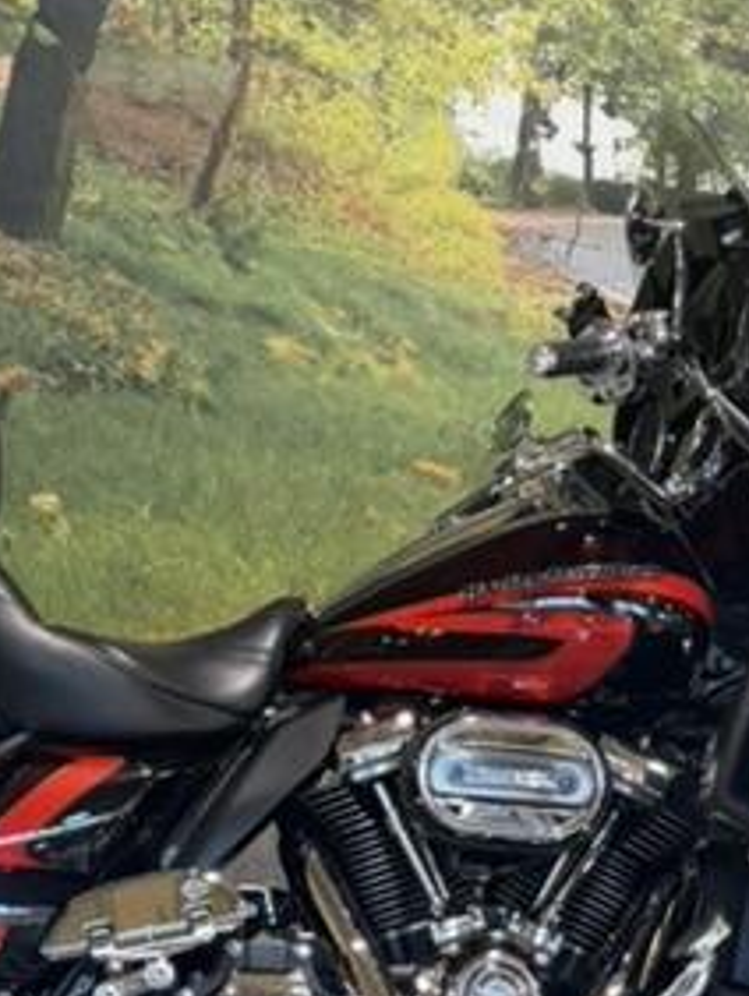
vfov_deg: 22.5
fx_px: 2506
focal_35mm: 87
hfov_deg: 17.0
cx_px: 265
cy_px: 533
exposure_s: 1/60
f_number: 1.78
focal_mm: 6.76
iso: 125
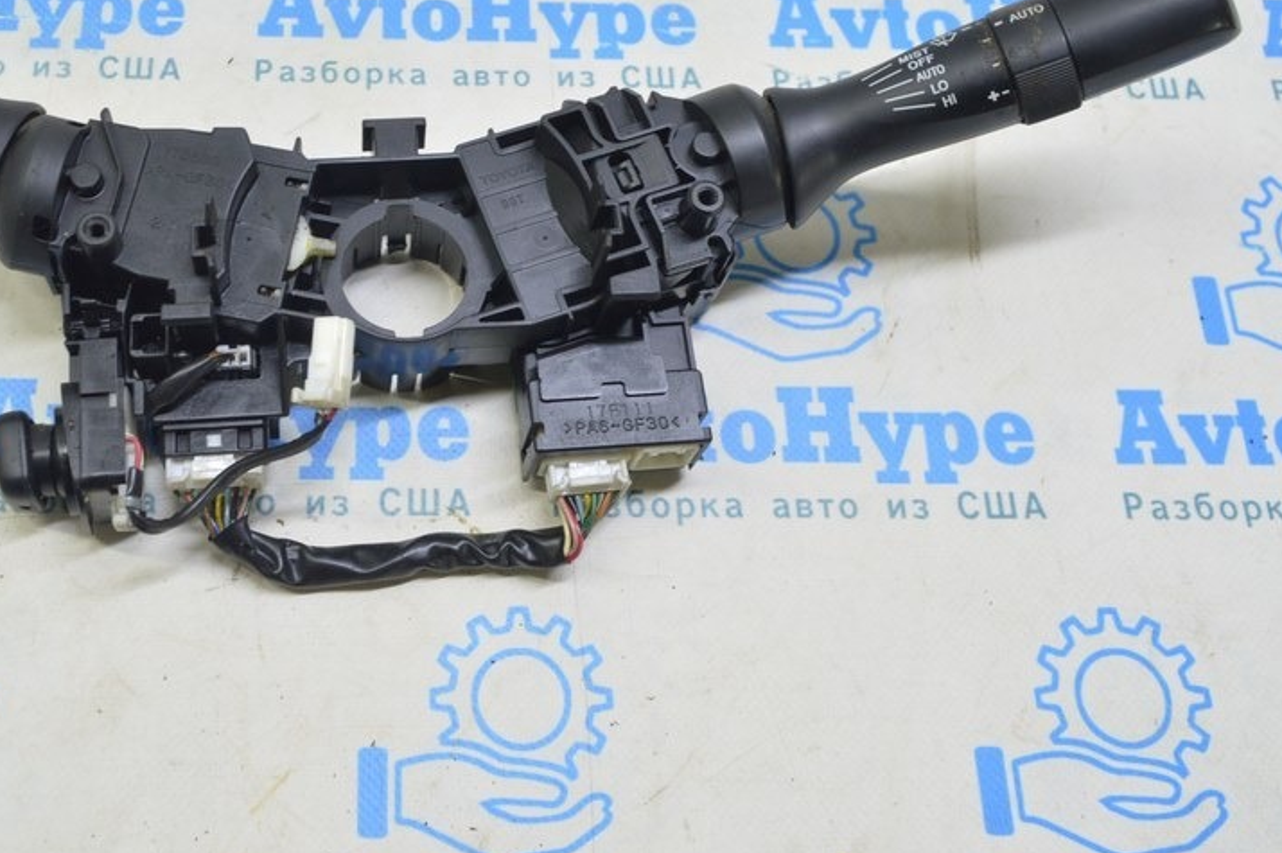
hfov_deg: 44.5
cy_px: 267
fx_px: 1530
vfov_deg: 30.8
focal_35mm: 43
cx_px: 391
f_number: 5.6
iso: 400
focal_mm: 20
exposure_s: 1/15
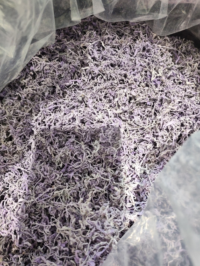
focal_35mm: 28
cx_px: 97
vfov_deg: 63.4
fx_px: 216
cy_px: 130
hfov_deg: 49.7
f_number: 1.95
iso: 400
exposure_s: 1/33
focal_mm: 5.52
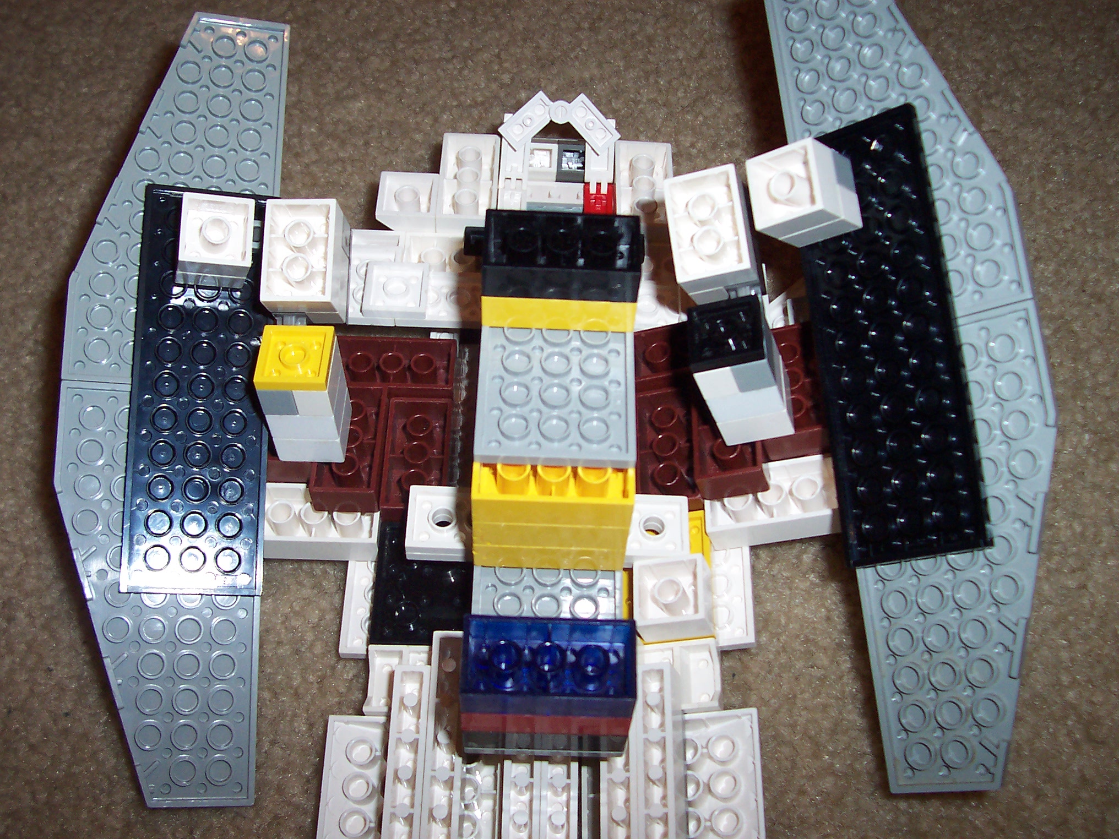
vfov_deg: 38.7
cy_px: 420
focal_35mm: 37
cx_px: 560
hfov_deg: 50.1
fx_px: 1196
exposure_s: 1/60
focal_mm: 5.6
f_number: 2.8
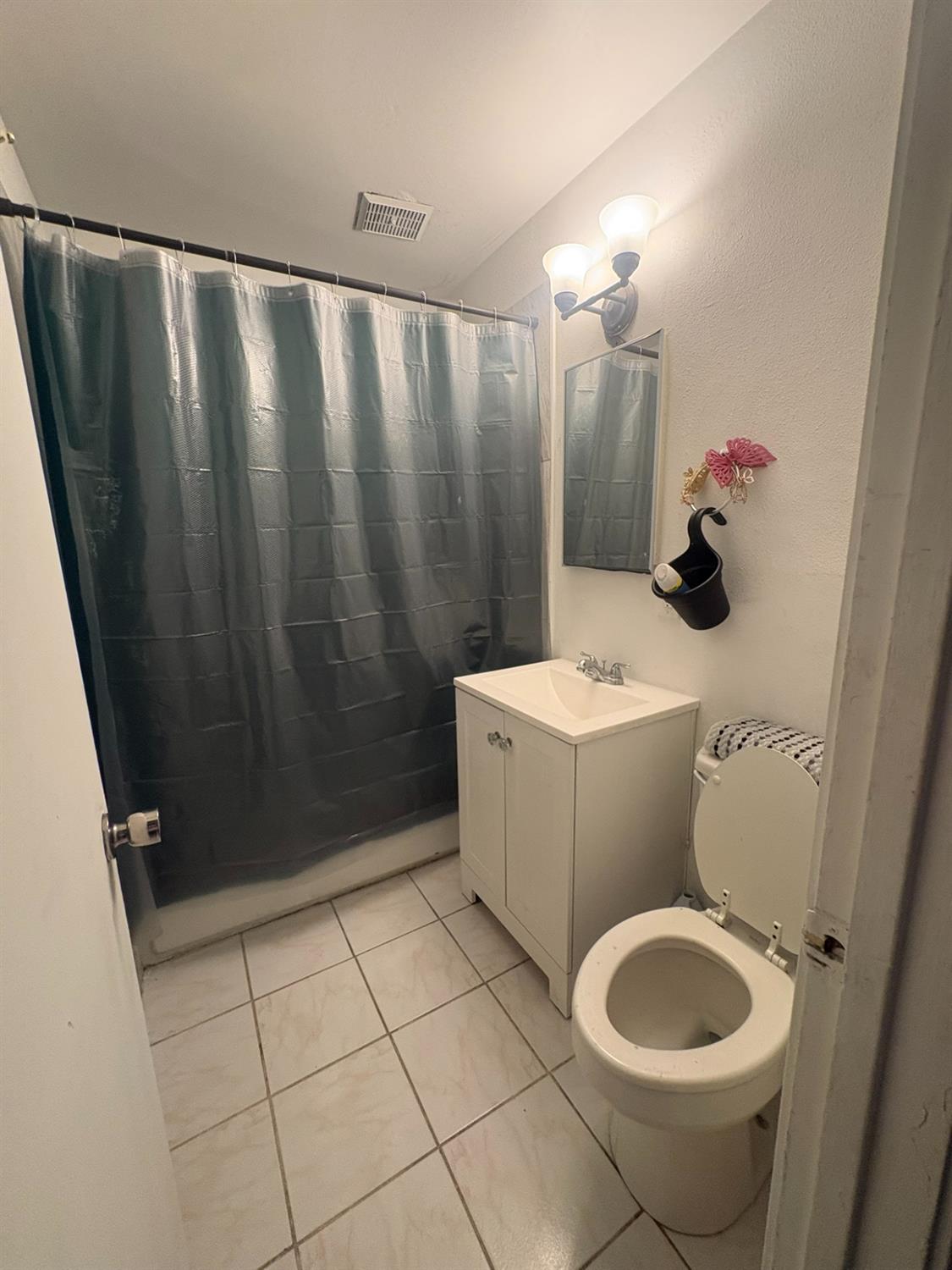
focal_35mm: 14
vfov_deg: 102.1
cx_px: 476
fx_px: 513
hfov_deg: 85.7
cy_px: 635
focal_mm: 2.22
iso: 400
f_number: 2.2
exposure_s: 1/60
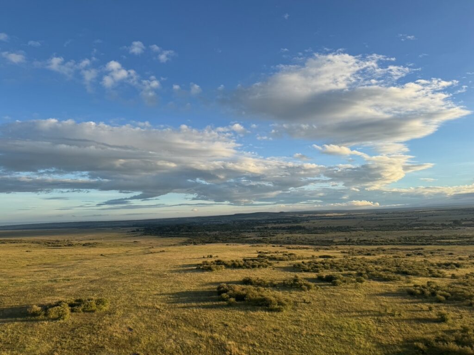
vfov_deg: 56.8
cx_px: 237
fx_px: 329
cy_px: 178
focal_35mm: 24
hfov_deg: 71.6
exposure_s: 1/2252
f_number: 1.78
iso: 80
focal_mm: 6.76
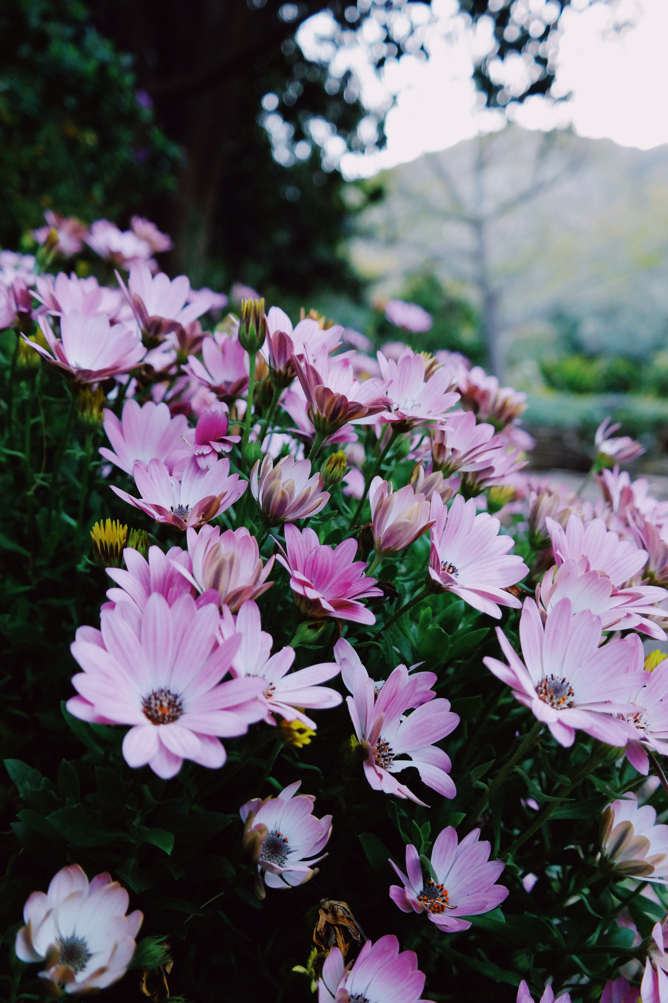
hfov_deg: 43.6
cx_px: 334
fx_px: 835
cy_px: 502
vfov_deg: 61.9
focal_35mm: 30
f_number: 3.5
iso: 800
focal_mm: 20
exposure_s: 1/400
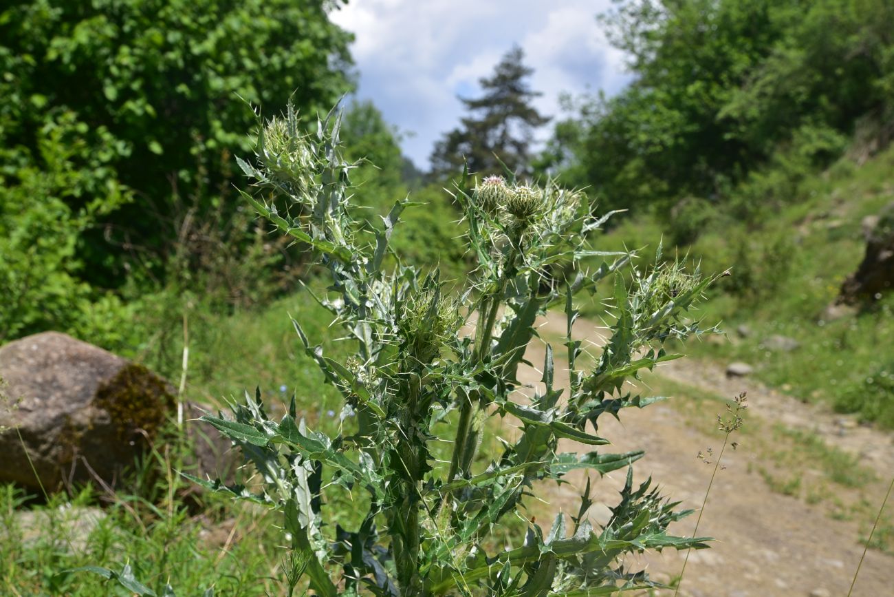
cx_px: 447
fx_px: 1242
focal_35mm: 50
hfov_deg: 39.6
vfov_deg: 27.0
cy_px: 298
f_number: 14
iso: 160
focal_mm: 50
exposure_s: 1/125
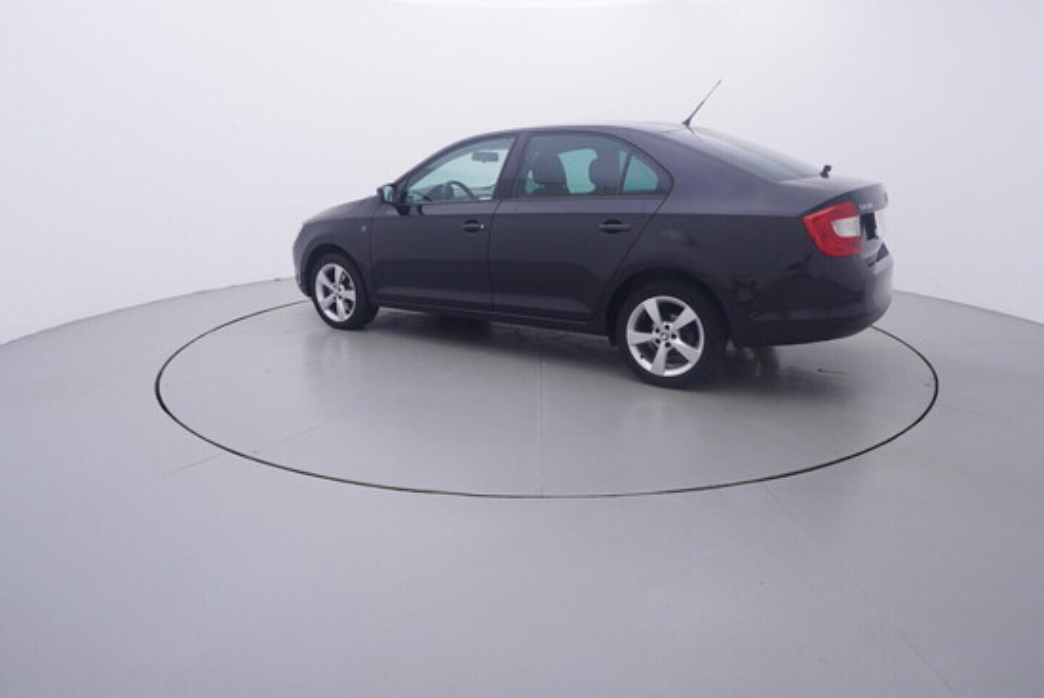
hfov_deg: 77.3
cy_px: 349
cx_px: 522
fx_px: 653
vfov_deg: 56.2
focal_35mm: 22
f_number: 5
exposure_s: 1/80
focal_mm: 15
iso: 200
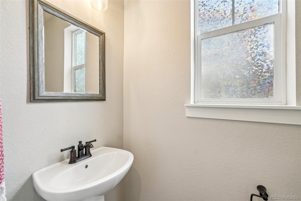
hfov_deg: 100.4
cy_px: 100
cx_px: 150
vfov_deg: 77.3
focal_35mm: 15
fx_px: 125
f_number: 8
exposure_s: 1/50
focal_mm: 10
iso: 800
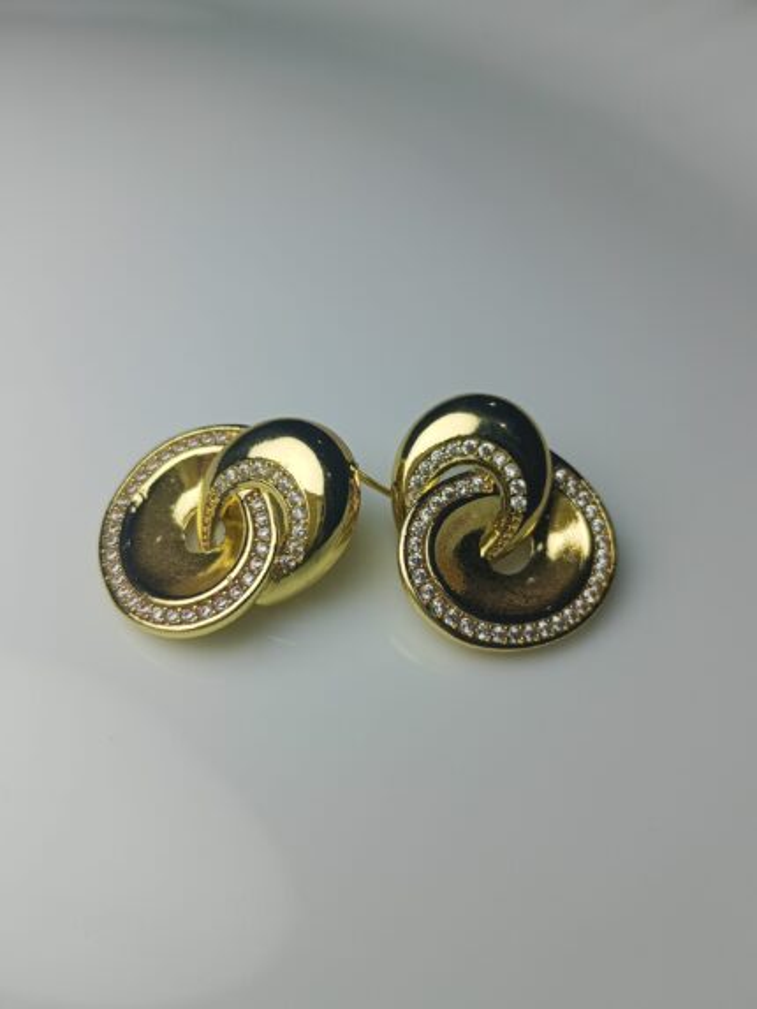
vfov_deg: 65.3
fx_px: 787
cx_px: 378
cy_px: 504
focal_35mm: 27
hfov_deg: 51.4
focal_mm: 3.98
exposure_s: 1/292
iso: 50
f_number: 1.8
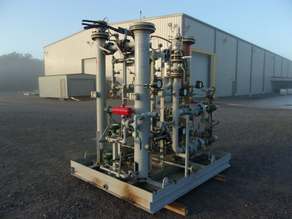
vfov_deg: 51.4
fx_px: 228
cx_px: 146
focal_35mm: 27
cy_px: 110
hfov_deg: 65.3
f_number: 3
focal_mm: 4.9
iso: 80
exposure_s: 1/320
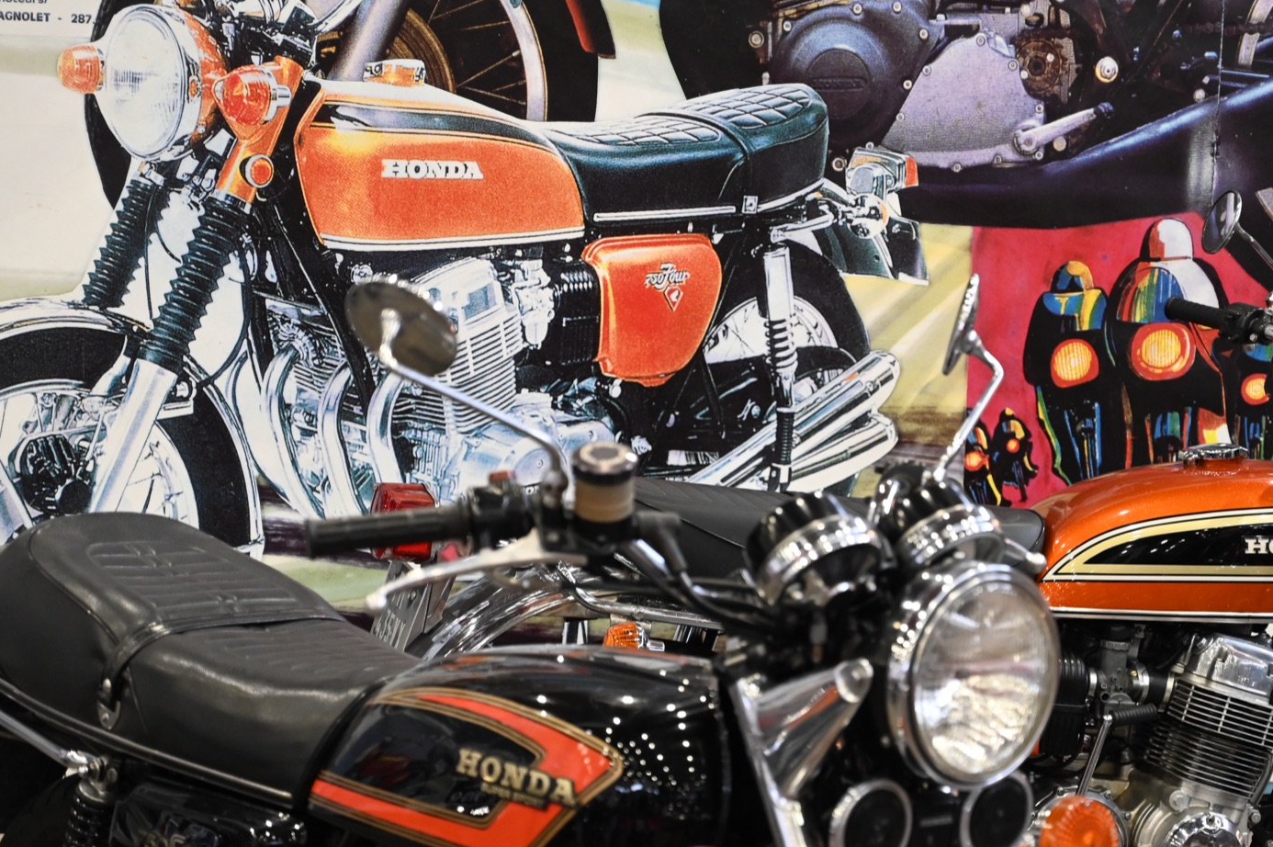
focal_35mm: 101
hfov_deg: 20.2
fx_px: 3569
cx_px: 857
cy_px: 584
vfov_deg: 13.5
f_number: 4
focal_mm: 70
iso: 2500
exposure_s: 1/125
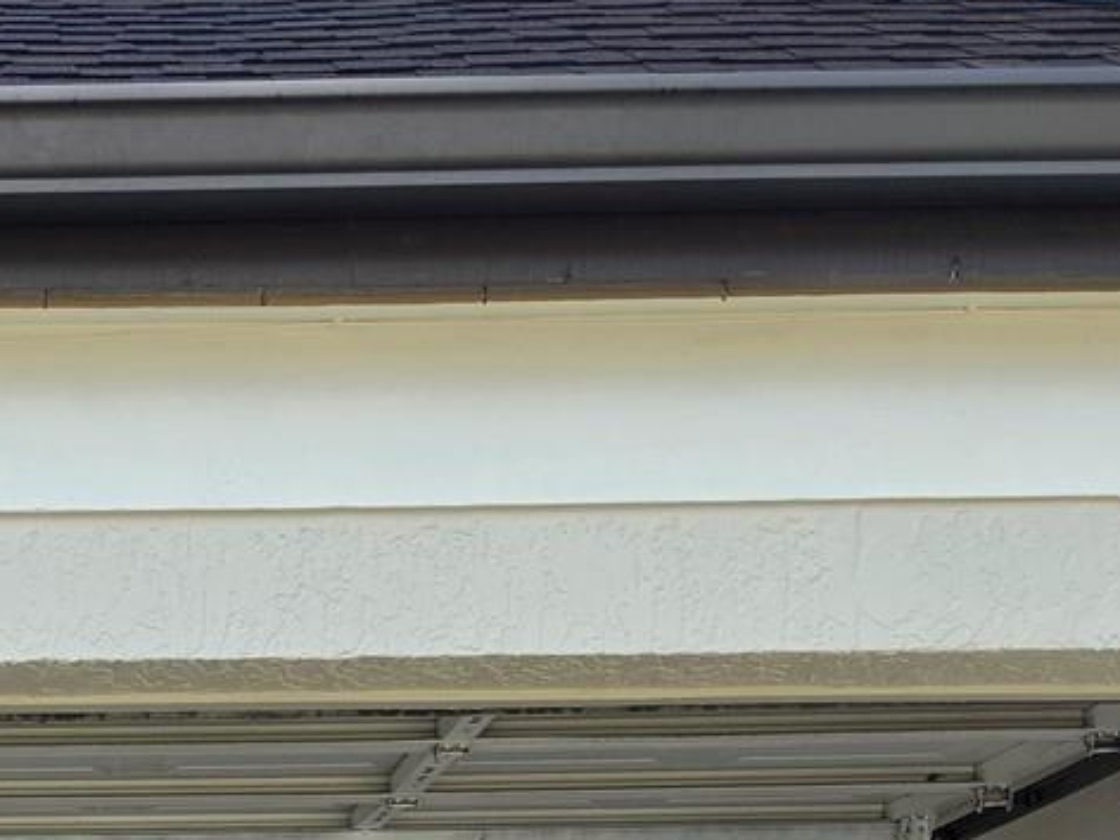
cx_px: -97
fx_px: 2524
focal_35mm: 78
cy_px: 1255
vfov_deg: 17.1
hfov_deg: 23.5
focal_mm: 6.5
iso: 64
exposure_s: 1/1751
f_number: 1.4
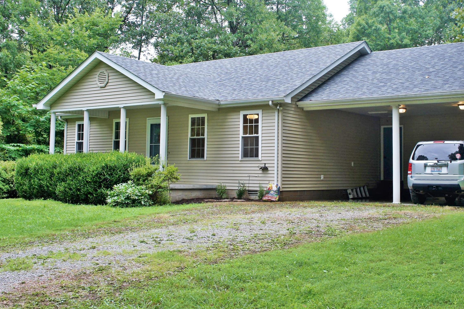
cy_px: 131
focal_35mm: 46
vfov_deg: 29.4
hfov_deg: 42.9
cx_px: 266
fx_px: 588
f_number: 5.6
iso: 200
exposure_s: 1/100
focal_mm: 23
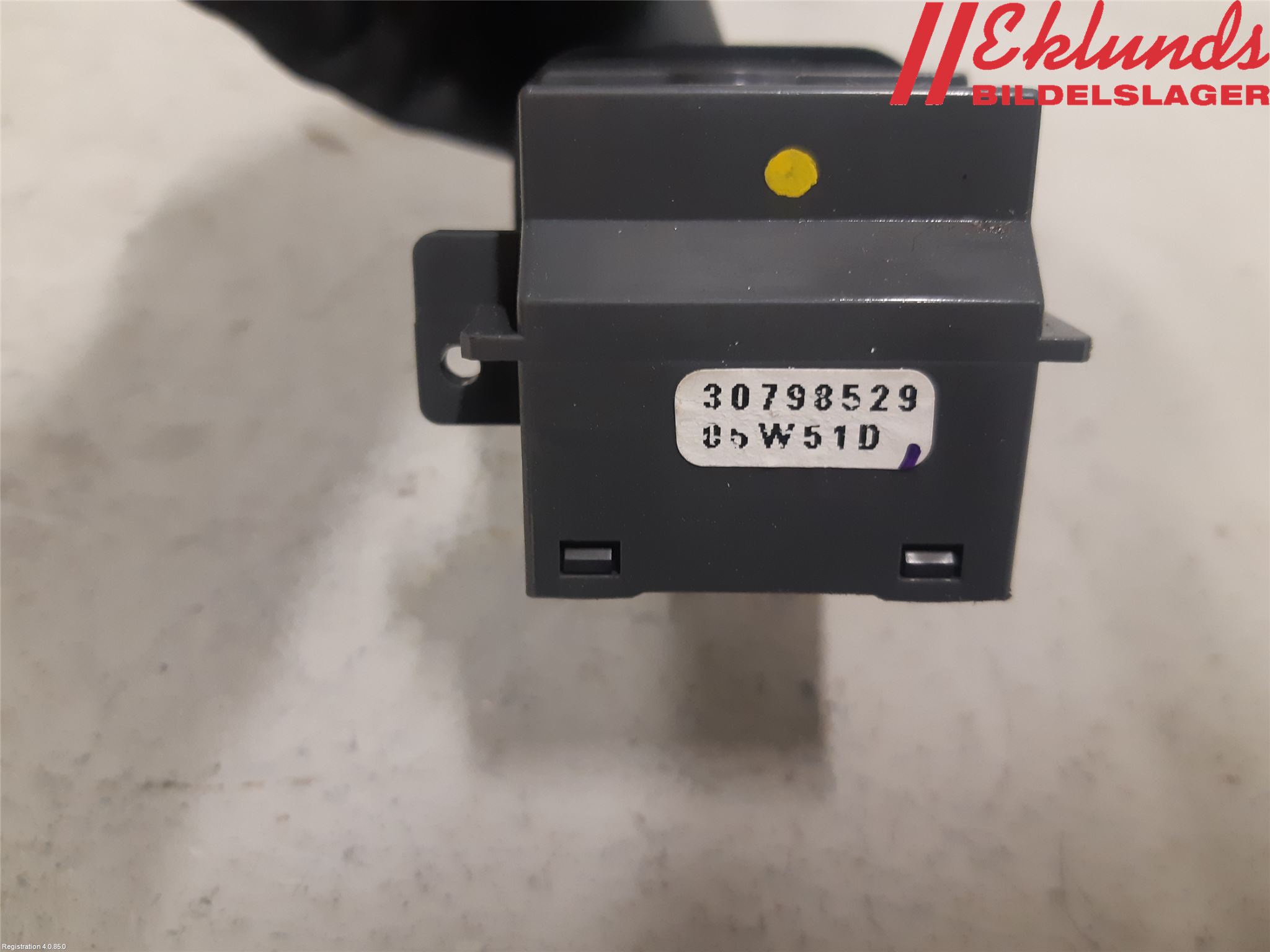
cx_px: 635
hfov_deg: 67.3
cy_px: 476
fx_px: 954
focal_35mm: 26
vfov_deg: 53.1
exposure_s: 1/33
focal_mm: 3.93
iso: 200
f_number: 1.7
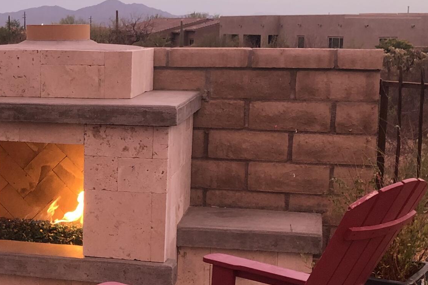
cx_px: 37
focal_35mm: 78
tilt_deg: -7.9
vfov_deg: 17.5
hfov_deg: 25.1
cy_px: 166
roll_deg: -0.2
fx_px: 927
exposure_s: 1/20
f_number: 1.8
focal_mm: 3.99
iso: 40
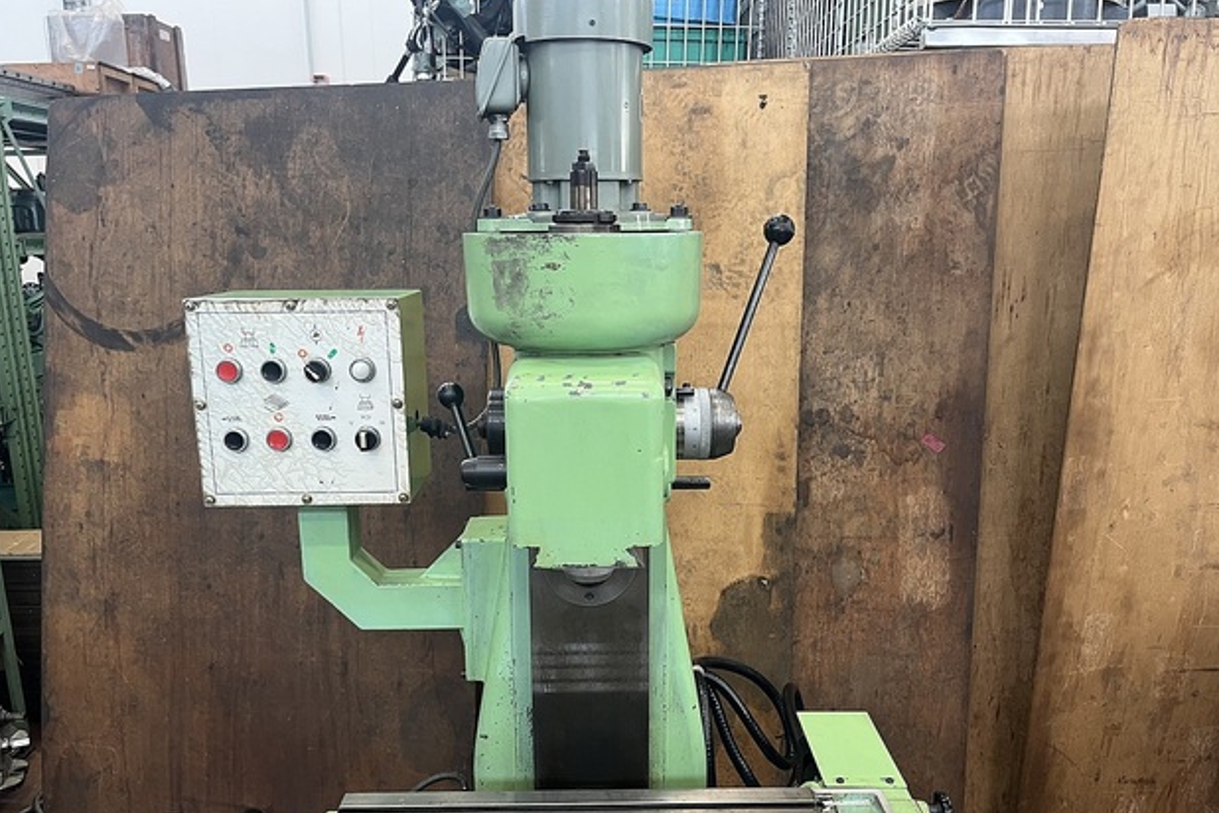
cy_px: 452
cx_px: 608
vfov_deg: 46.3
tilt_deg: -13.7
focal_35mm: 28
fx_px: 948
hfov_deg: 65.5
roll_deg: +0.5
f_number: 1.6
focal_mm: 5.1
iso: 125
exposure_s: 1/66
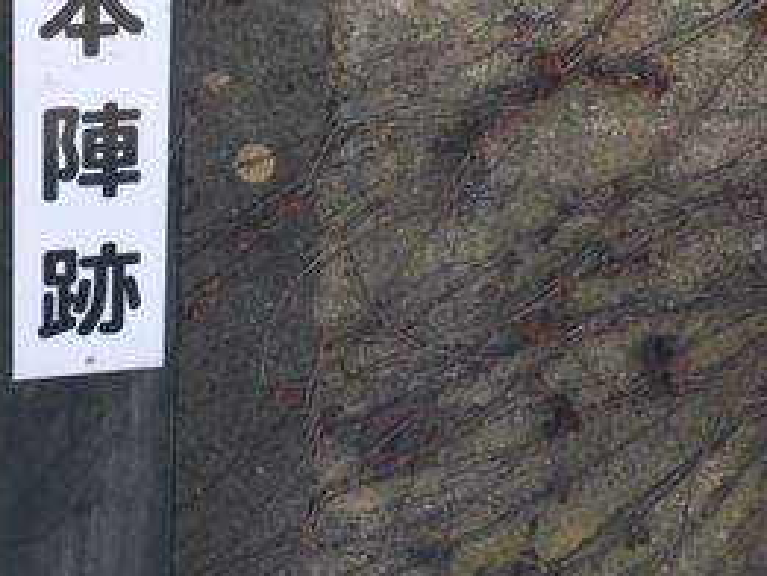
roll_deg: -0.5
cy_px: -100
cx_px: 112
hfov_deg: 26.7
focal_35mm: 71
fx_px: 1574
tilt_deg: -15.9
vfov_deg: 19.6
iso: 25
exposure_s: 1/289
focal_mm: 4.15
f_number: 2.2
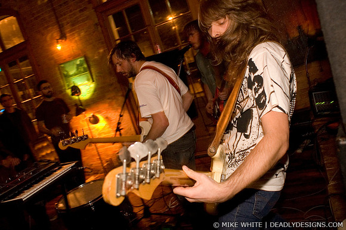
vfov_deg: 43.6
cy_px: 115
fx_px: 288
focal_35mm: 30
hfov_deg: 62.0
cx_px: 173
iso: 1600
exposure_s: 1/10
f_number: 3.5
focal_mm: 20
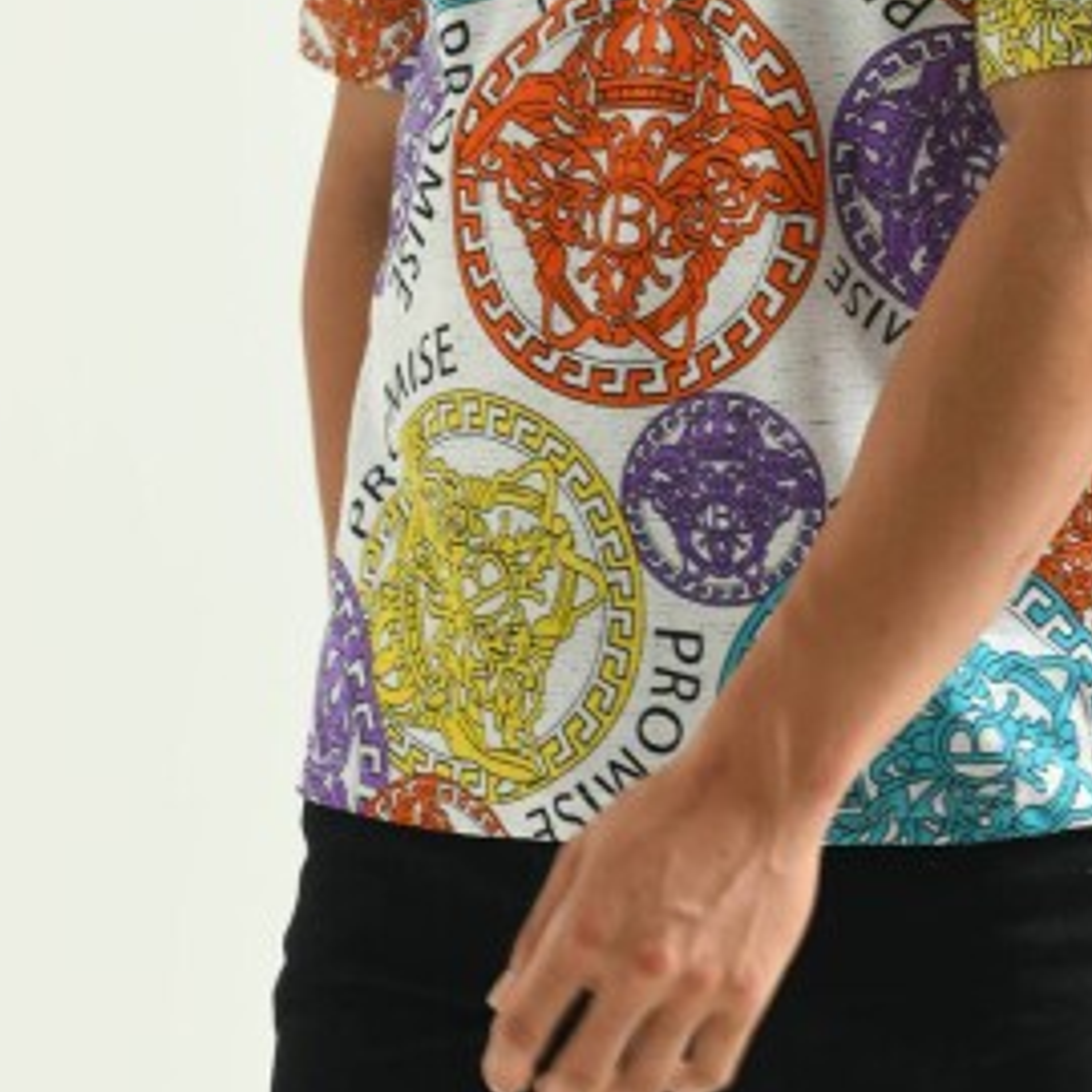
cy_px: -166
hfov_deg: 6.6
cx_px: 688
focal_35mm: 264
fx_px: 9422
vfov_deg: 6.6
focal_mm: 112
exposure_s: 1/160
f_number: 6.3
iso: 100
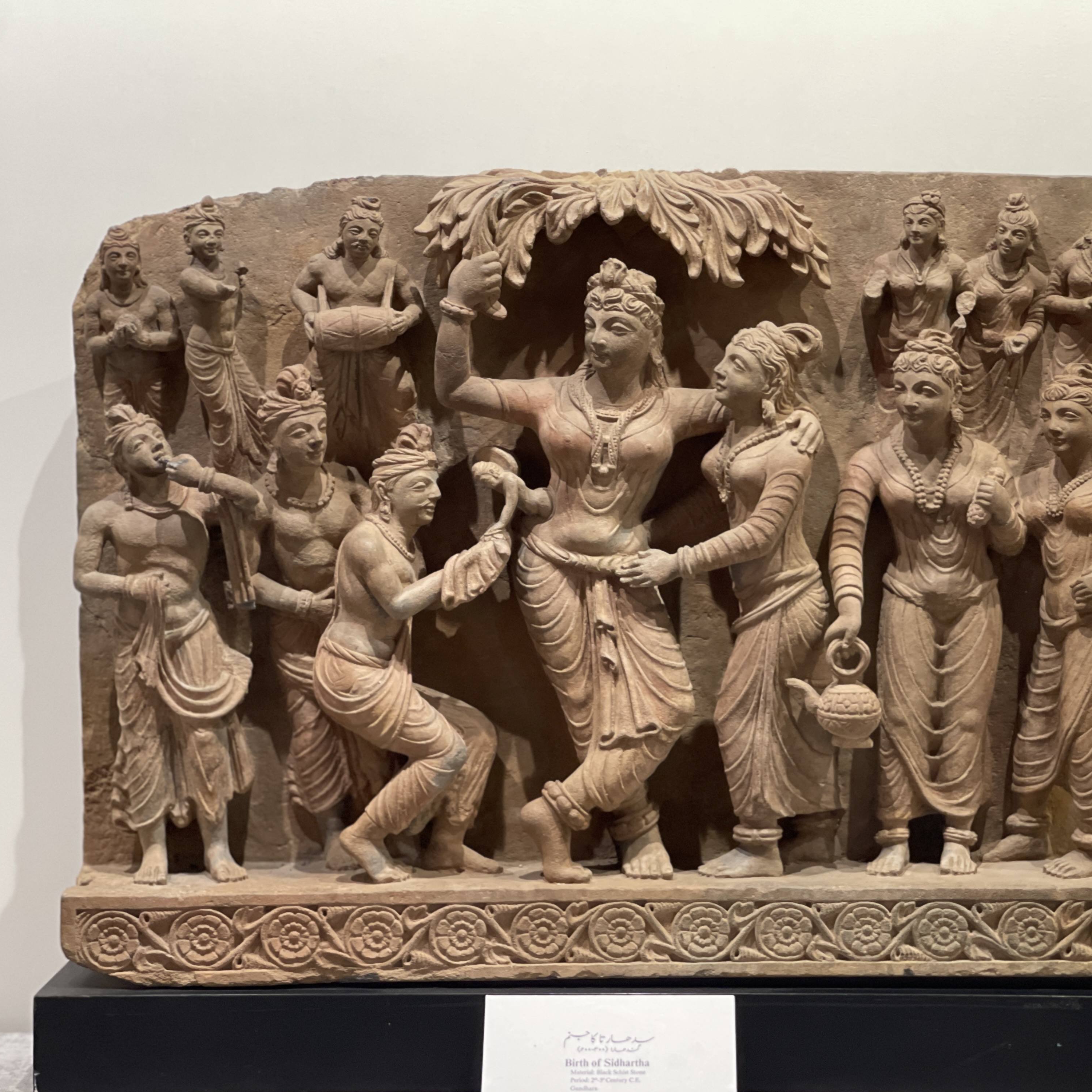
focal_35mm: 76
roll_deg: +0.1
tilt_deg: -3.2
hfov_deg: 22.7
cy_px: 545
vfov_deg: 22.8
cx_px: 613
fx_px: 2712
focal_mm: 7.5
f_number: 2.2
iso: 160
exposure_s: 1/33
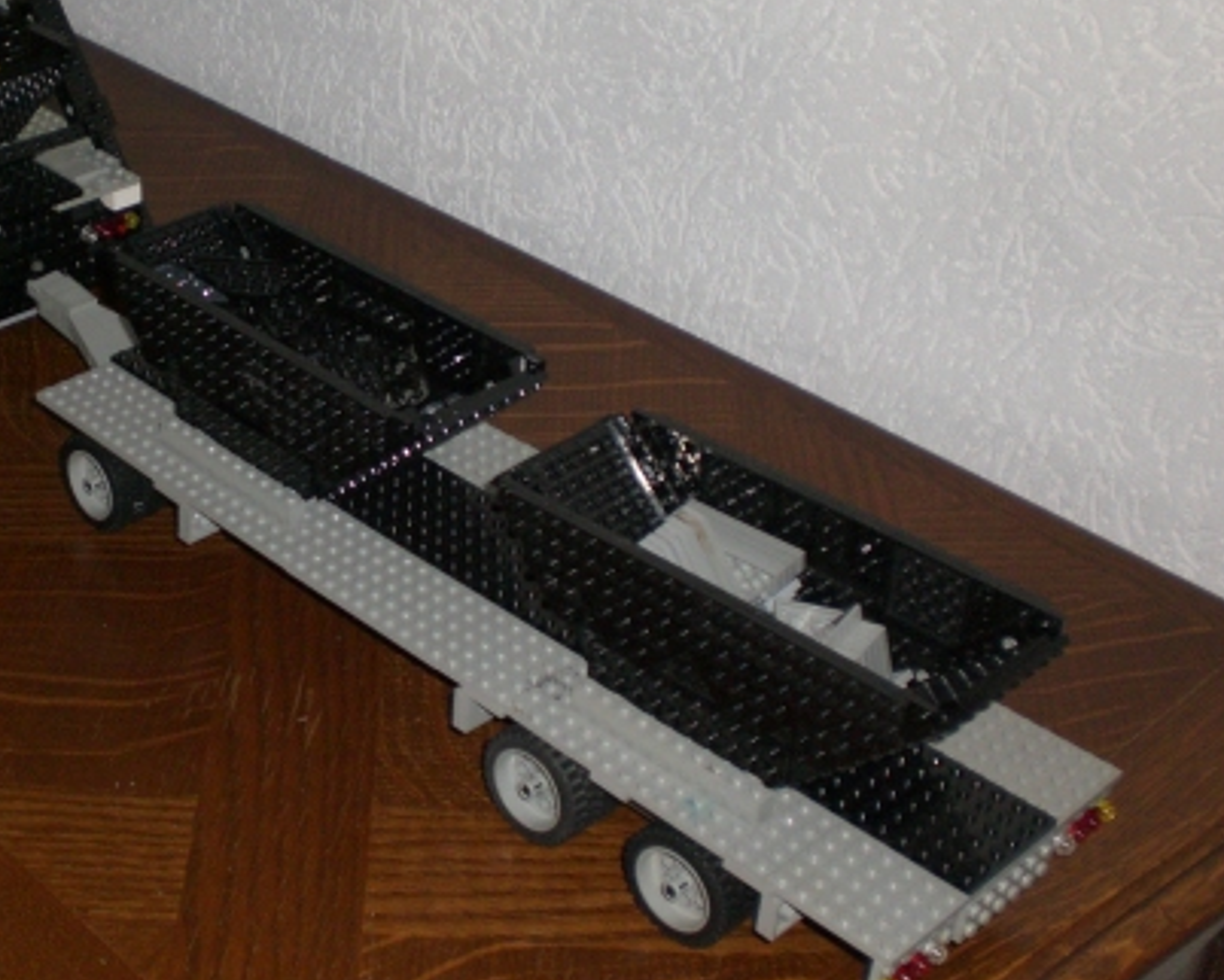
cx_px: 253
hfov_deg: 31.2
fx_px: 2138
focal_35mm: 59
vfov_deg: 25.8
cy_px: 390
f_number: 3.1
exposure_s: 1/60
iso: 200
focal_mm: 6.3
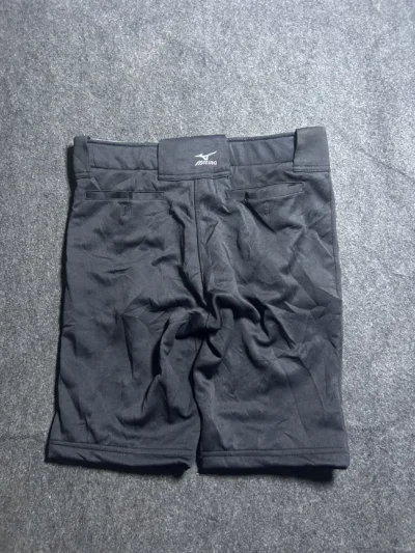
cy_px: 276
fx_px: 415
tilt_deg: -59.9
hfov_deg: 53.1
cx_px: 208
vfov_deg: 67.3
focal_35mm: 26
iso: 500
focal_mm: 5.7
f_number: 1.5
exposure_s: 1/33
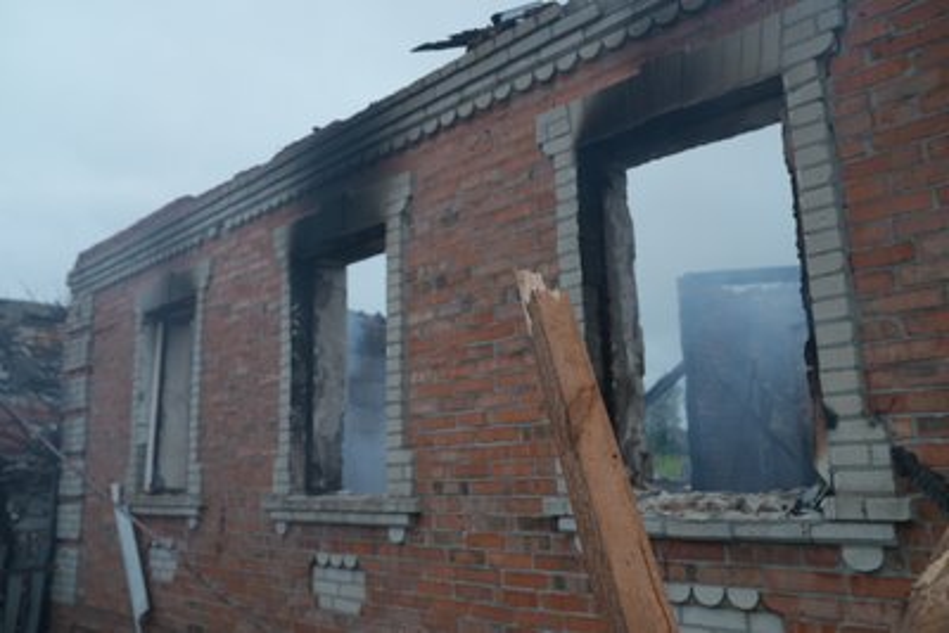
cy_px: 316
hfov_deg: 63.6
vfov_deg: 45.0
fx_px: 765
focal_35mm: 29
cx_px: 474
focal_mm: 29
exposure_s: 1/50
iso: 100
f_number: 4
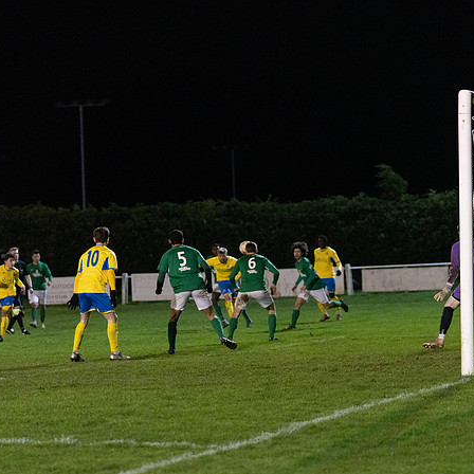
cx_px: 249
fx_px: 2184
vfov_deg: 12.4
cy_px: 260
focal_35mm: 141
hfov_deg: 12.4
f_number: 2.8
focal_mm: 98
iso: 5000
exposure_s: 1/640
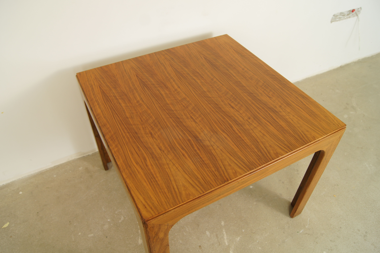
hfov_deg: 49.6
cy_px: 126
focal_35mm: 39
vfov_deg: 34.2
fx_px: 411
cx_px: 190
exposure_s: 1/10
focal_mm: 26
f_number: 5.6
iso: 200
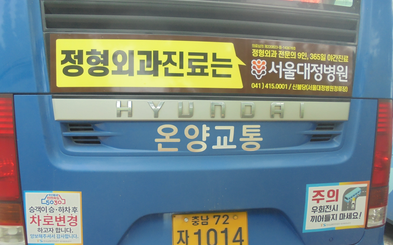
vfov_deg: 44.5
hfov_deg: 66.5
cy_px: 131
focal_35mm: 28
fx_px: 300
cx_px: 195
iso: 200
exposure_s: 1/250
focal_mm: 4.6
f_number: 3.5
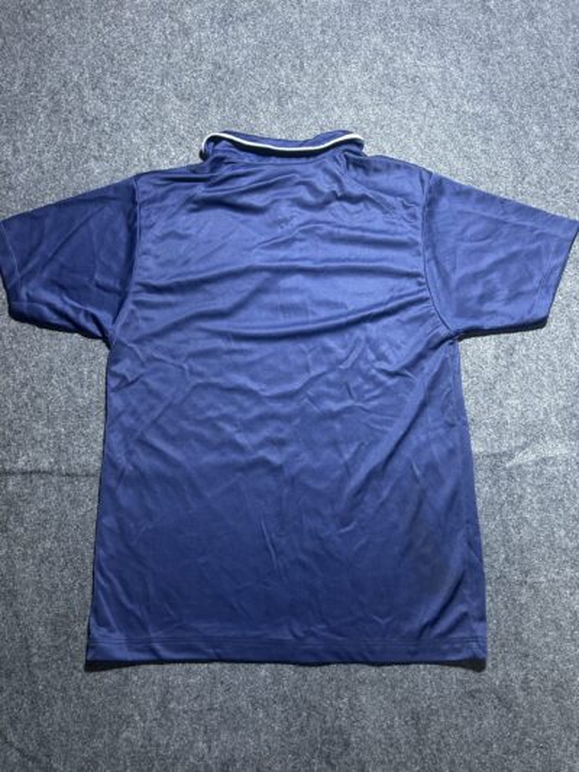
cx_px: 290
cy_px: 386
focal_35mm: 26
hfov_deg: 53.1
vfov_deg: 67.3
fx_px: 580
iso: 250
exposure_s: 1/50
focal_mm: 5.7
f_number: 1.5
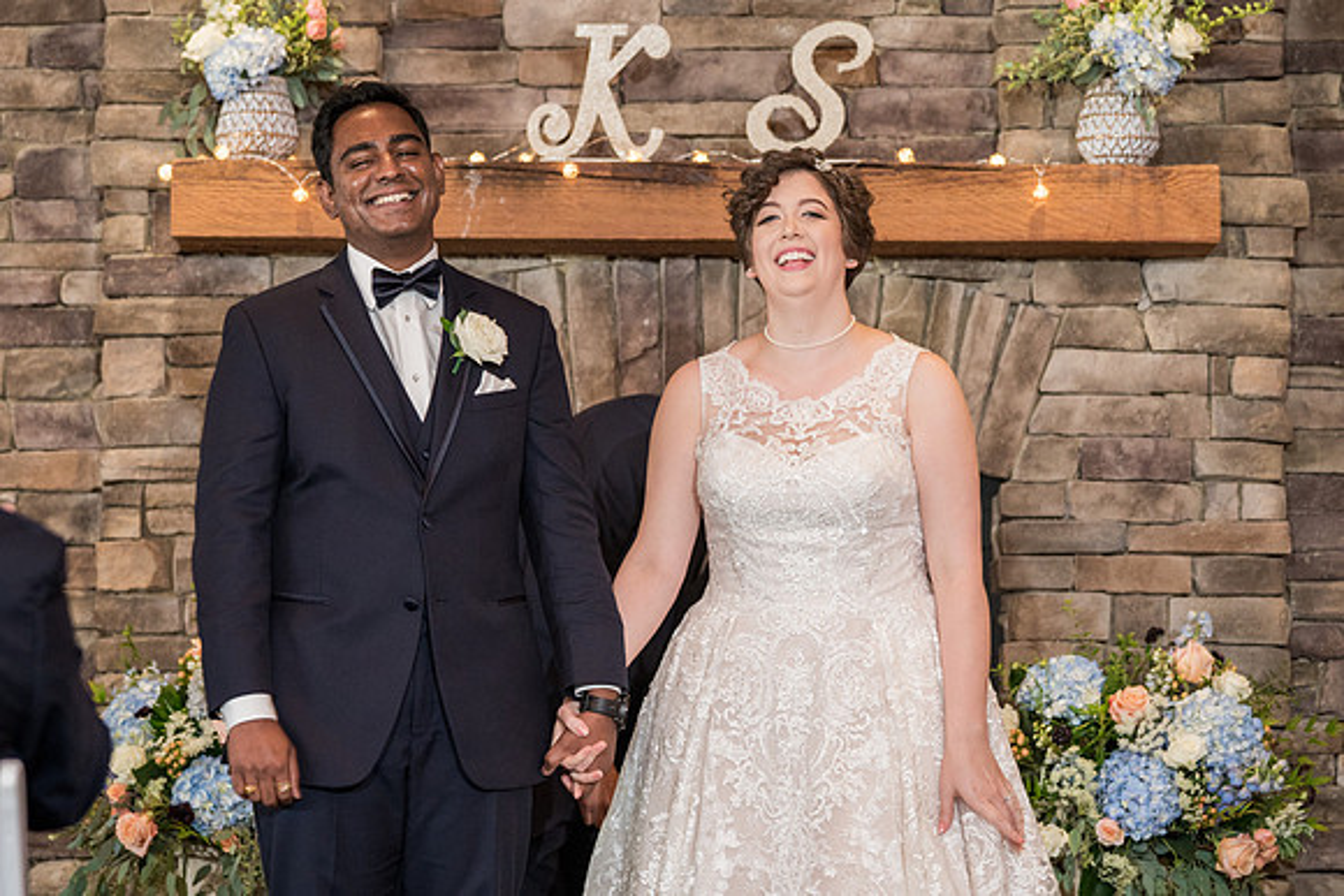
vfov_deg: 11.3
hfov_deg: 16.8
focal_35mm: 122
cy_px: 418
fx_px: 4552
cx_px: 588
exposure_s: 1/100
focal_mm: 108
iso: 2000
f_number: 4
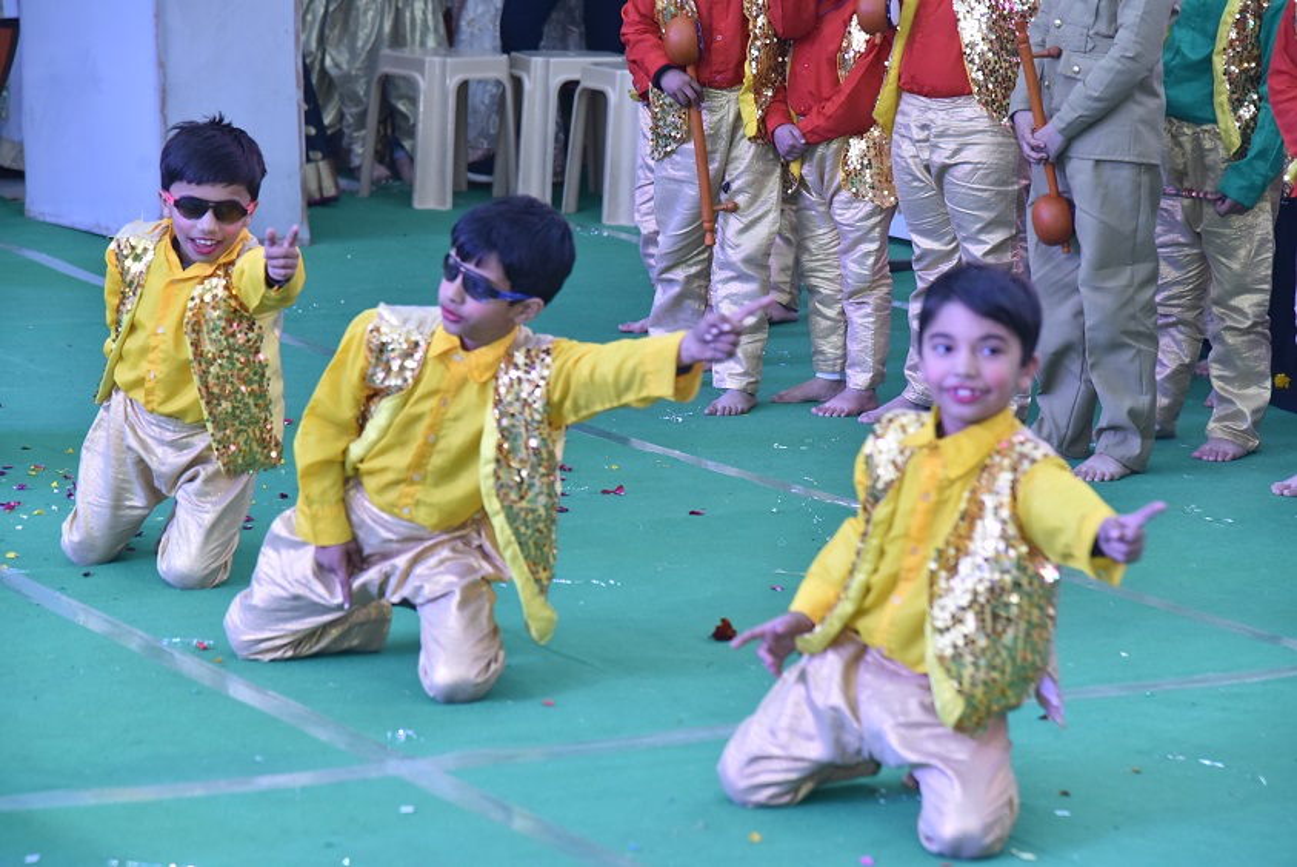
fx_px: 4325
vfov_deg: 11.4
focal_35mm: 120
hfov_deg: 17.1
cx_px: 648
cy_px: 434
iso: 2000
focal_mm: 120
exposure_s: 1/250
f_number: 5
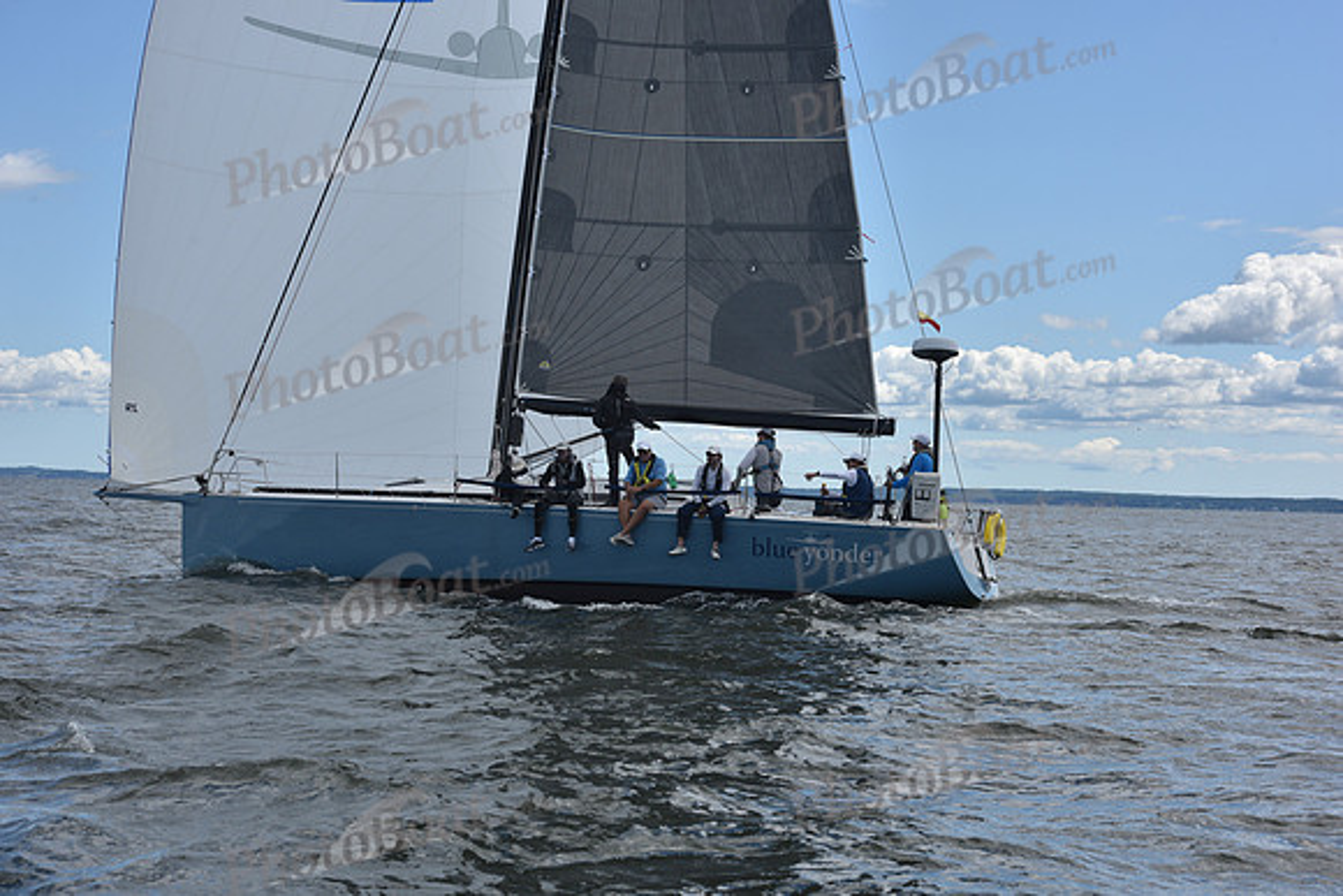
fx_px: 2612
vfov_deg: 19.5
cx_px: 672
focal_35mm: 70
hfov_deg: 28.8
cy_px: 448
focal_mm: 70
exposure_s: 1/800
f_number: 9
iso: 250
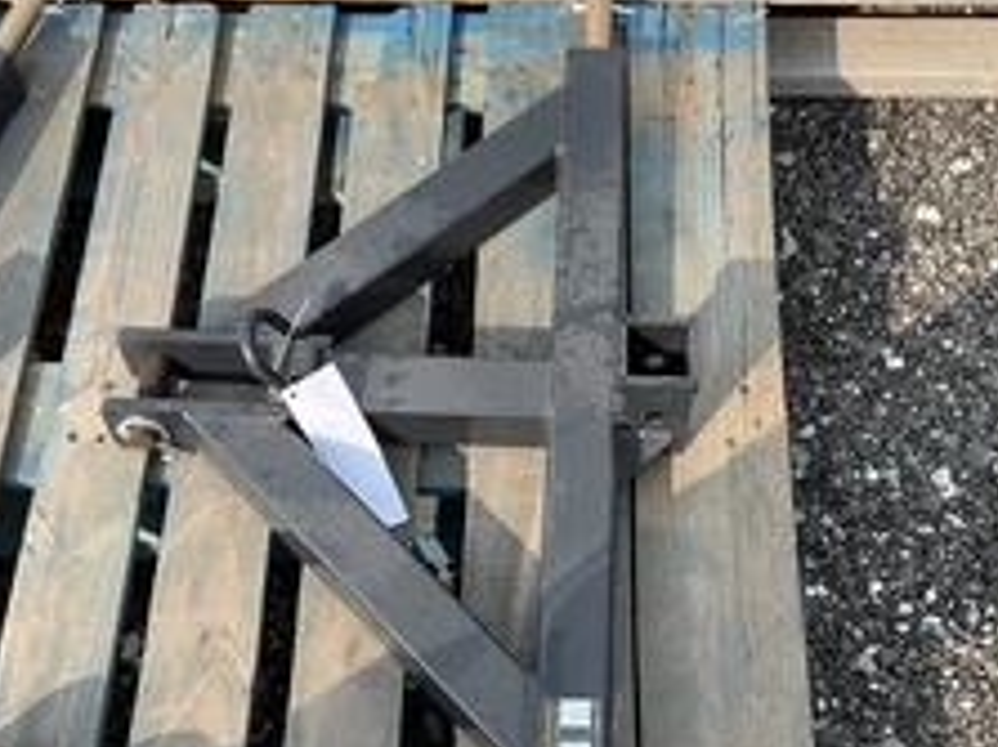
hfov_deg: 36.8
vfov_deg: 27.8
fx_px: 1498
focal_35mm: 52
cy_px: 505
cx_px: 519
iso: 25
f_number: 1.8
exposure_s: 1/898
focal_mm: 3
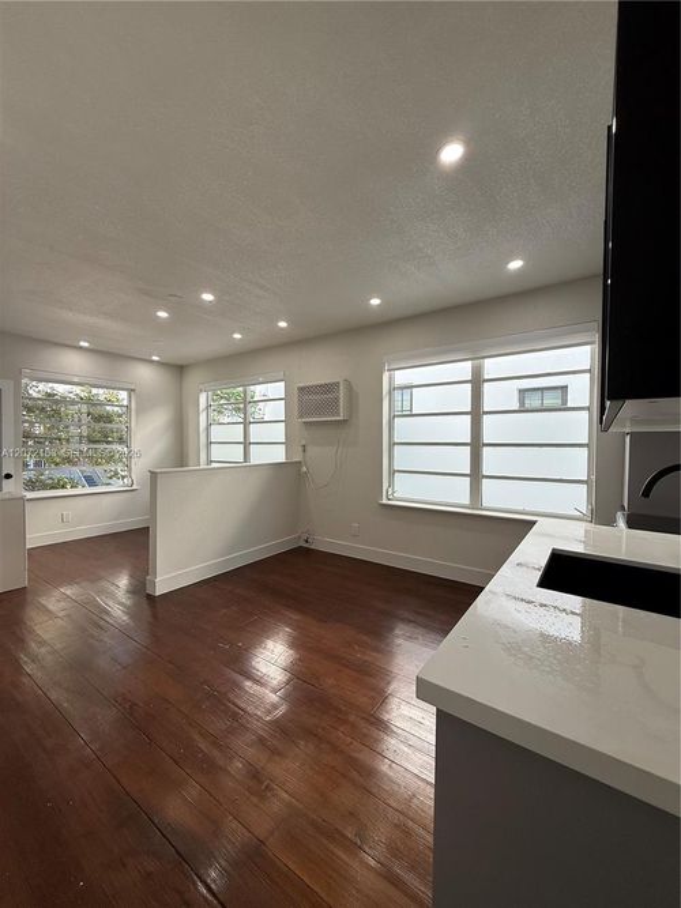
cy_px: 454
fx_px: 367
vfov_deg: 102.1
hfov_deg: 85.7
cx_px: 340
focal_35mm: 14
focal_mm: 2.22
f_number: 2.2
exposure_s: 1/195
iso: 64
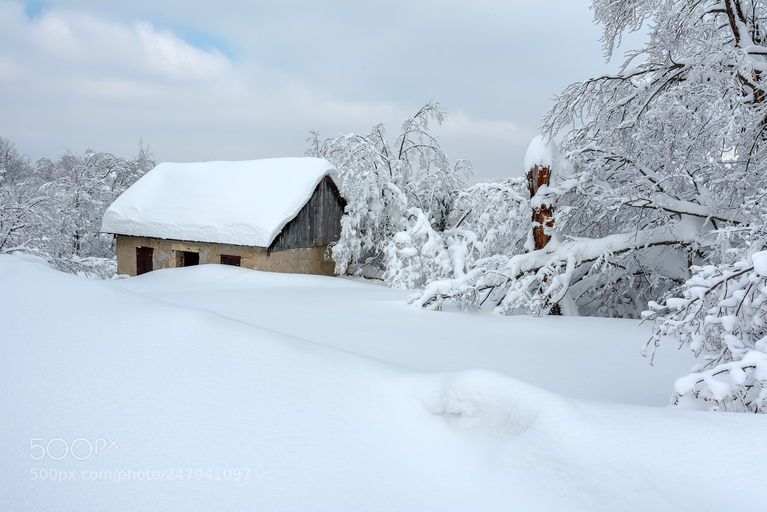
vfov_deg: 53.2
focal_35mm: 24
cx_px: 384
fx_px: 511
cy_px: 256
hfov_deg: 73.7
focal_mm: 24
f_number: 11
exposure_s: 1/160
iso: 100
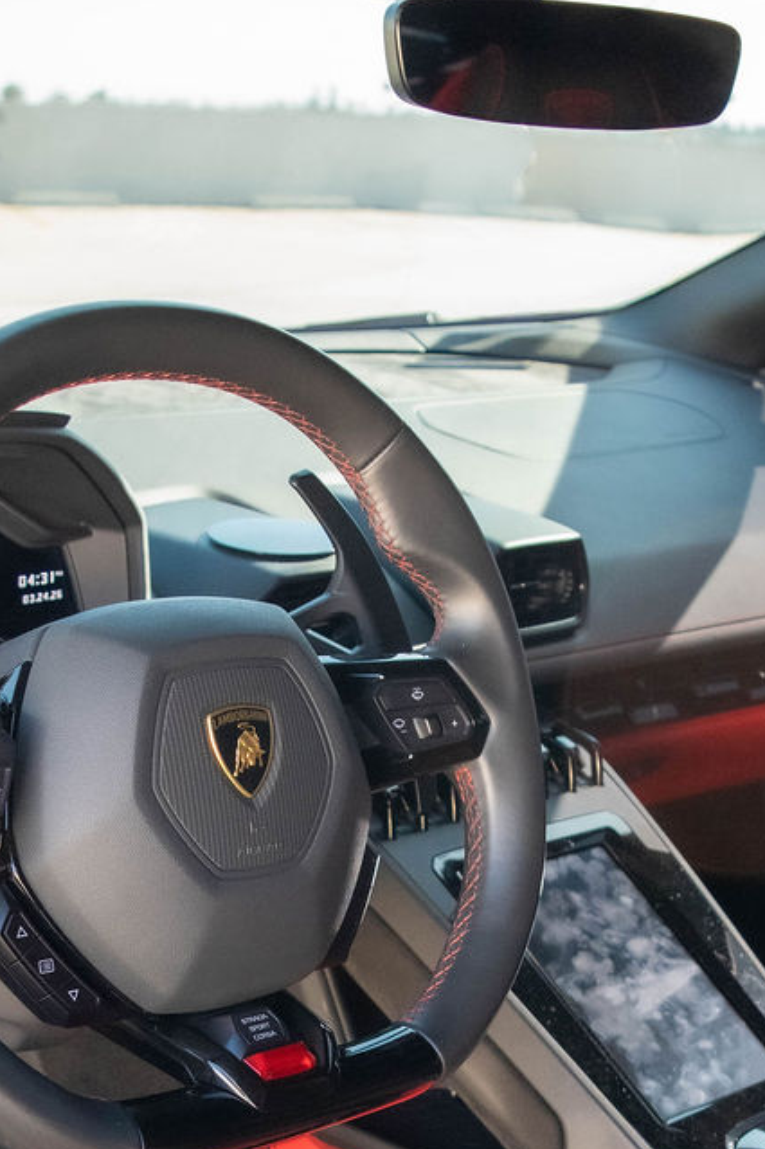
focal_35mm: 65
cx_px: 400
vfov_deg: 29.8
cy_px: 1016
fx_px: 2073
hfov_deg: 20.9
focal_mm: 18
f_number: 3.5
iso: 1600
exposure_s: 1/500
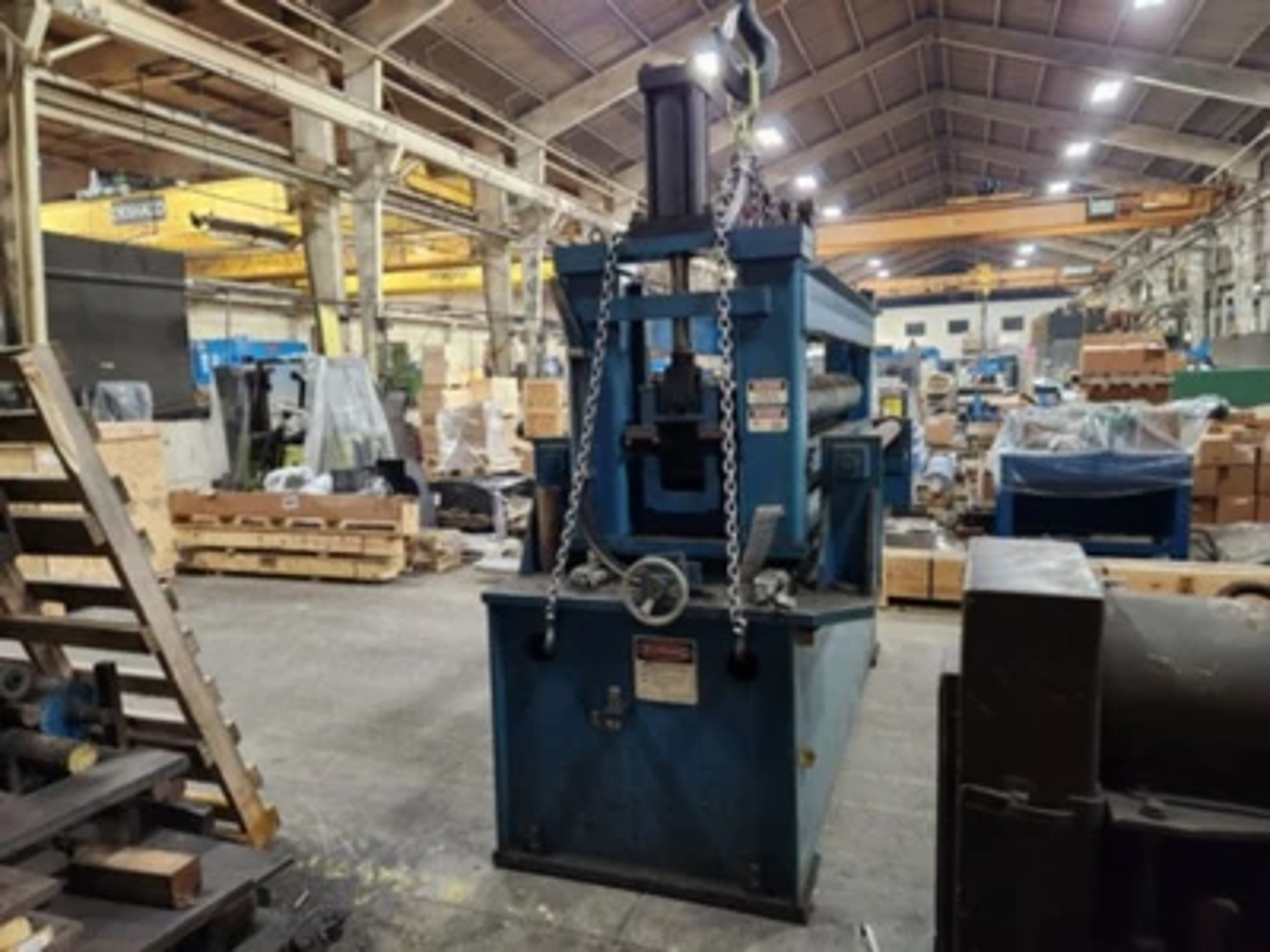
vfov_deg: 58.9
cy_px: 476
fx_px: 844
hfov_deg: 73.9
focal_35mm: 23
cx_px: 635
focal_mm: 5.4
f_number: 1.8
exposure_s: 1/40
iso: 500
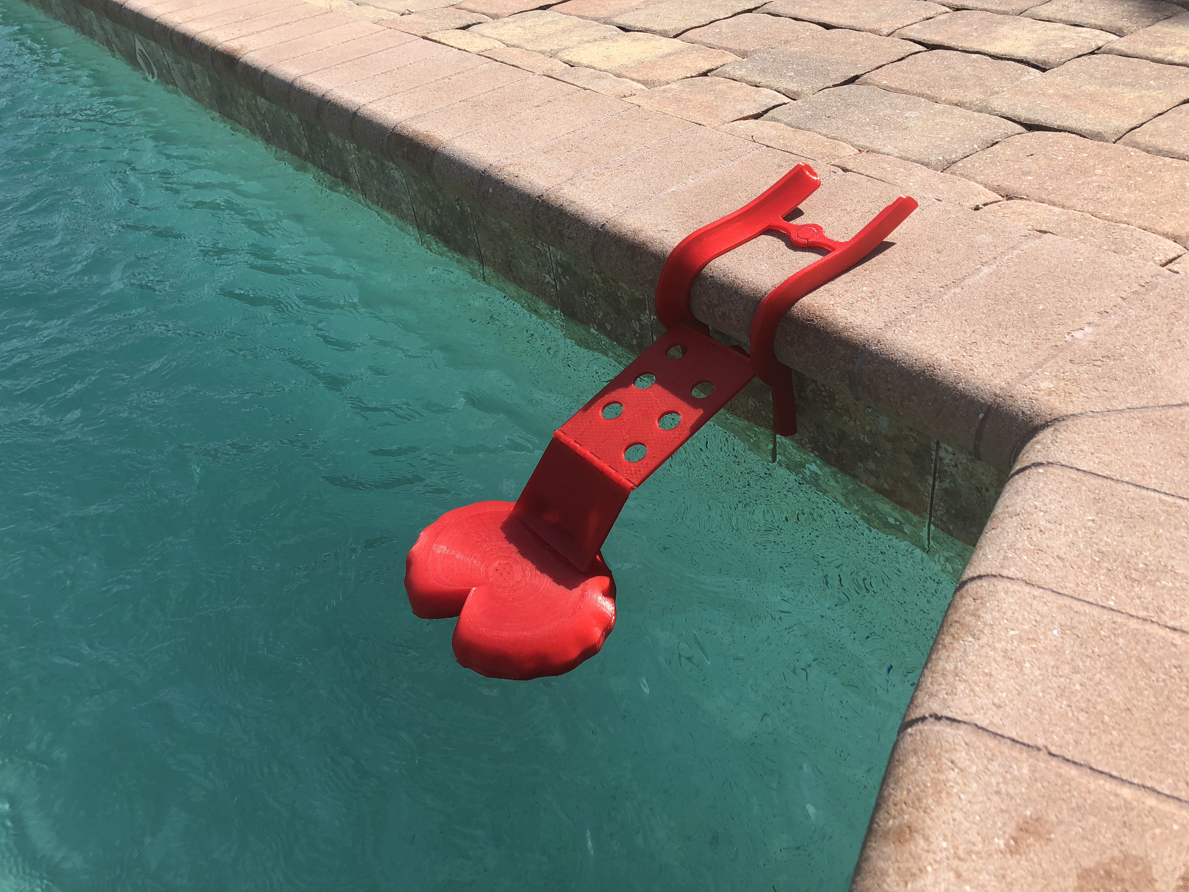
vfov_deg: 49.7
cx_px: 594
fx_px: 962
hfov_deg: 63.4
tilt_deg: -36.2
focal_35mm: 28
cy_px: 446
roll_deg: +7.3
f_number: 1.8
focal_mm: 3.99
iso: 20
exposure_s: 1/1715
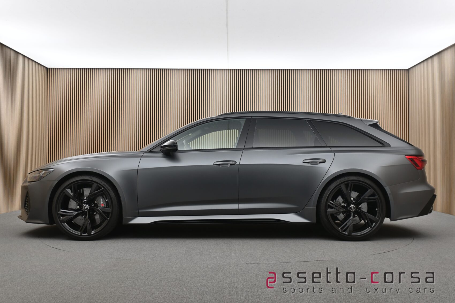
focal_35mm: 39
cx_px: 228
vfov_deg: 34.2
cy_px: 152
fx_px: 493
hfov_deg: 49.6
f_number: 4.5
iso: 500
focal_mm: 26
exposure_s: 1/40
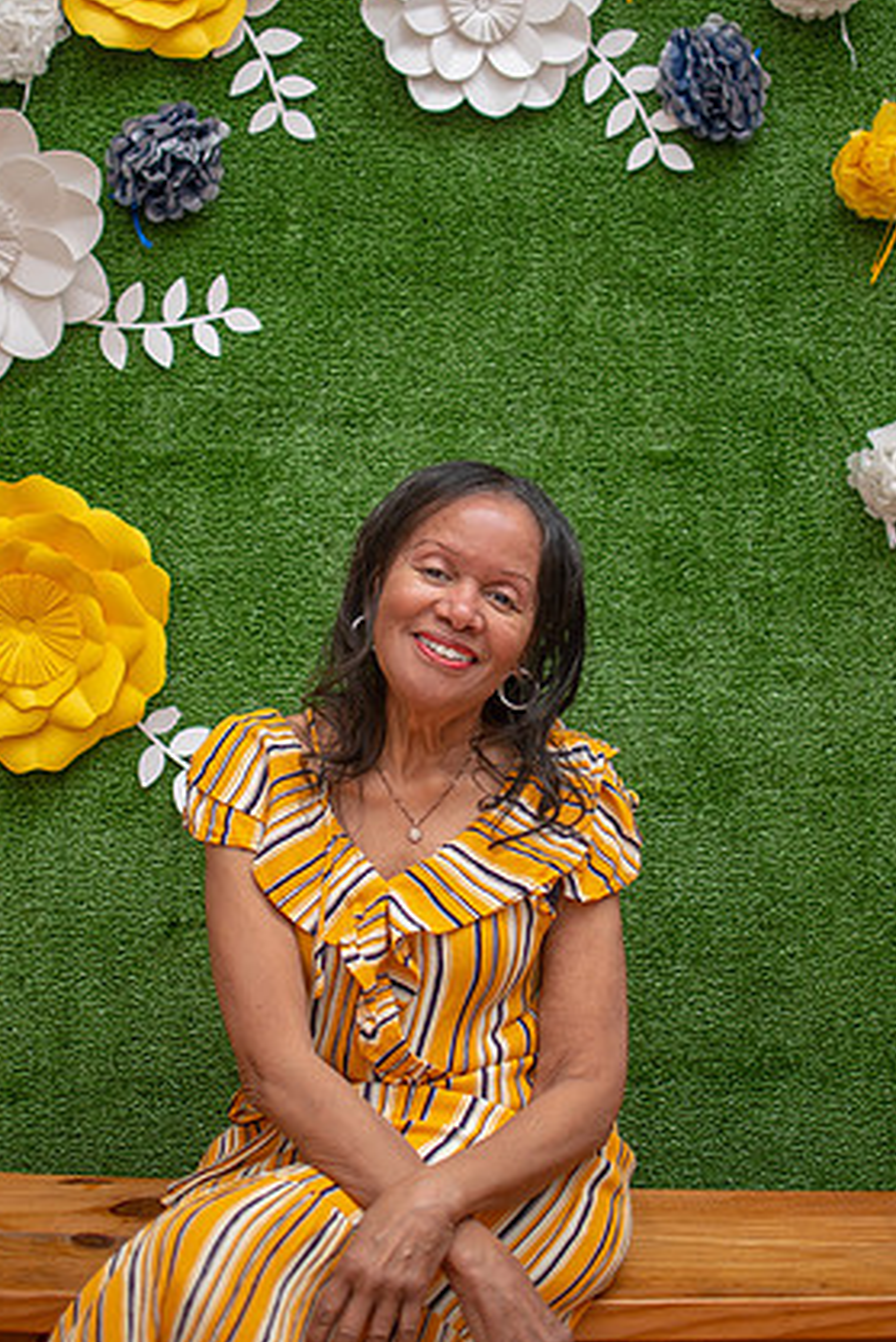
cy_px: 623
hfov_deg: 24.2
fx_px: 2089
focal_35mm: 56
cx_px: 434
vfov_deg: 35.6
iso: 100
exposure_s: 1/160
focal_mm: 35
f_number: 1.8
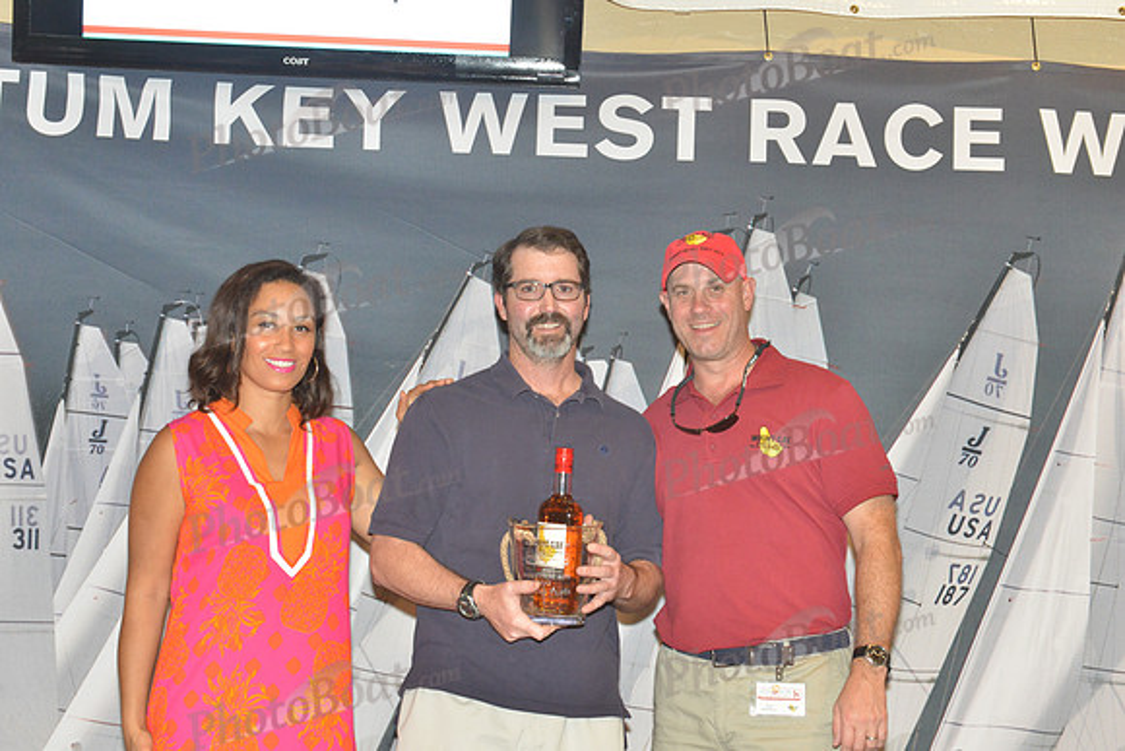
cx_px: 562
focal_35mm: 62
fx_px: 1938
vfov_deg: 21.9
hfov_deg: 32.4
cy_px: 376
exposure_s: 1/15
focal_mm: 62
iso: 3200
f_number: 9
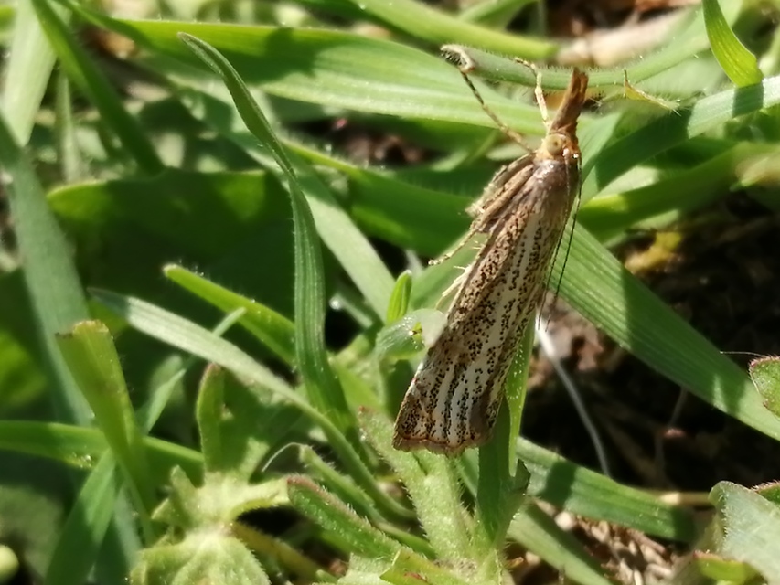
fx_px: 2344
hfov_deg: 18.9
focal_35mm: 104
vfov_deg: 14.2
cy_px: 292
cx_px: 390
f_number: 1.8
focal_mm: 3.46
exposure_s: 1/1183
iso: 50
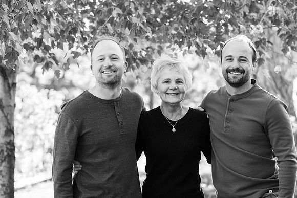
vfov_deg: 9.4
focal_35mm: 146
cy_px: 99
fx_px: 1205
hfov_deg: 14.1
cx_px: 148
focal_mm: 146
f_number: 5.6
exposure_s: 1/250
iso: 1000
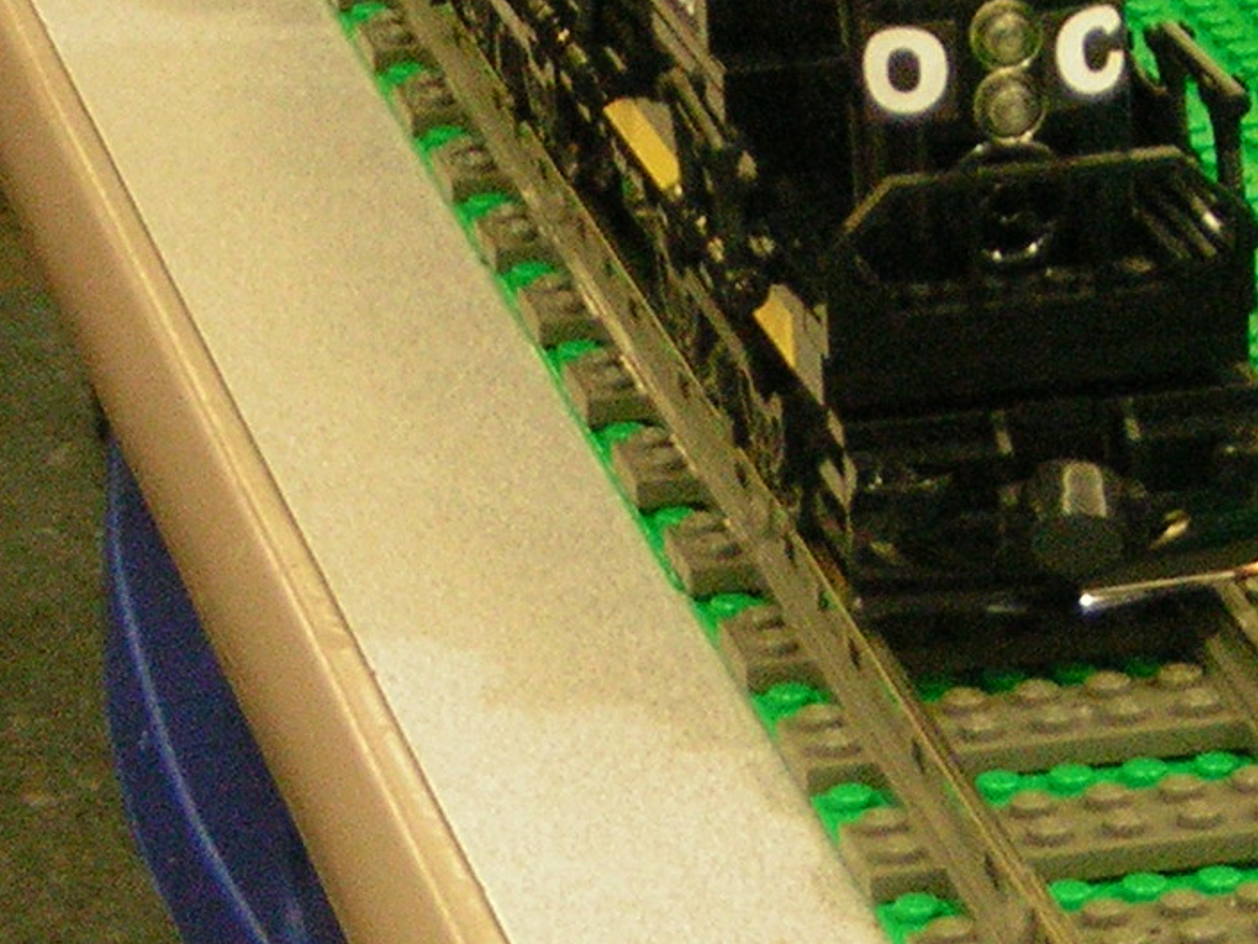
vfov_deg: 6.1
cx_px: 717
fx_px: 8905
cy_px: 177
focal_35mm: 245
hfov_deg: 8.1
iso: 175
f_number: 4.7
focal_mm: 14.1
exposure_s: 1/5.9
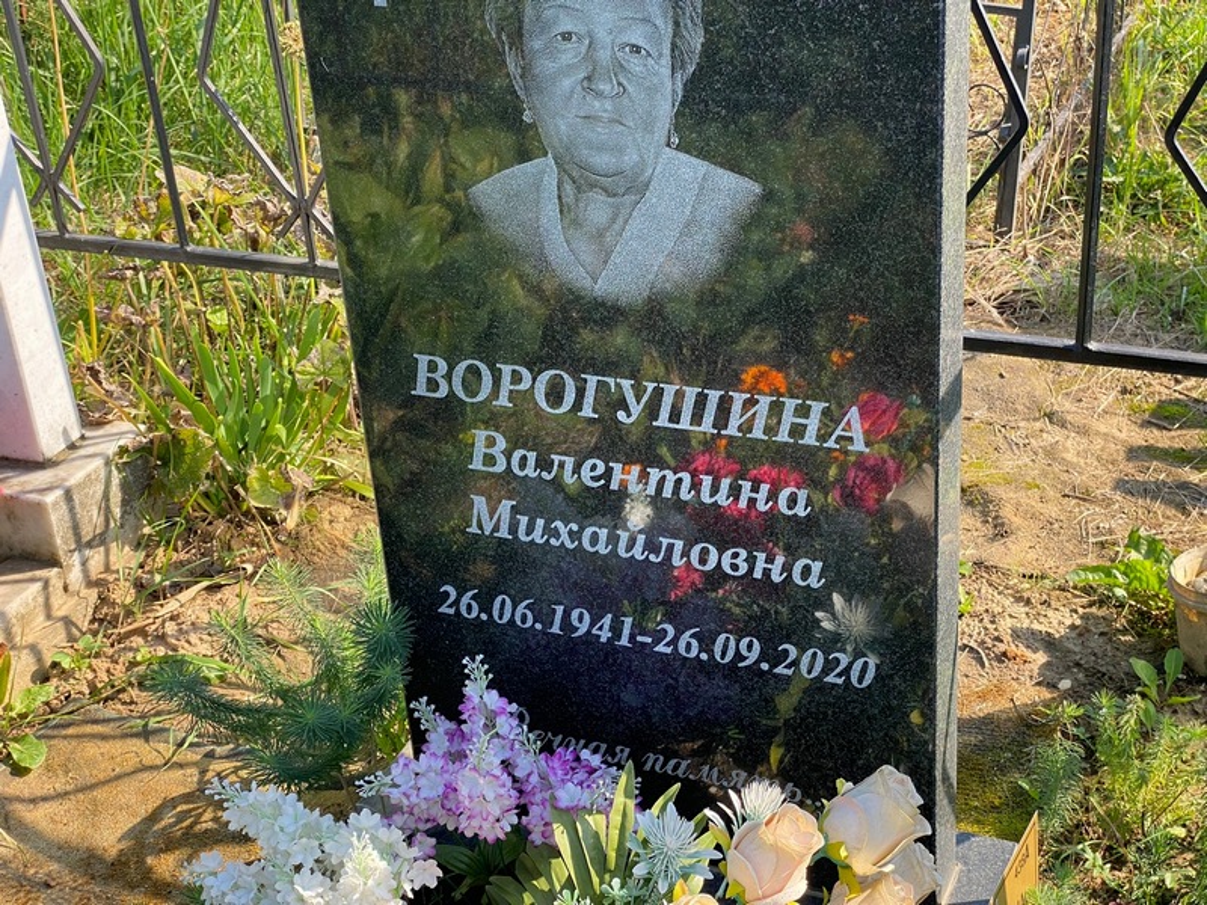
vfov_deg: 28.0
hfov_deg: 36.8
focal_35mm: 52
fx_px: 1813
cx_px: 604
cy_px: 452
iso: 20
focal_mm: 6
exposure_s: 1/353
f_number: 2
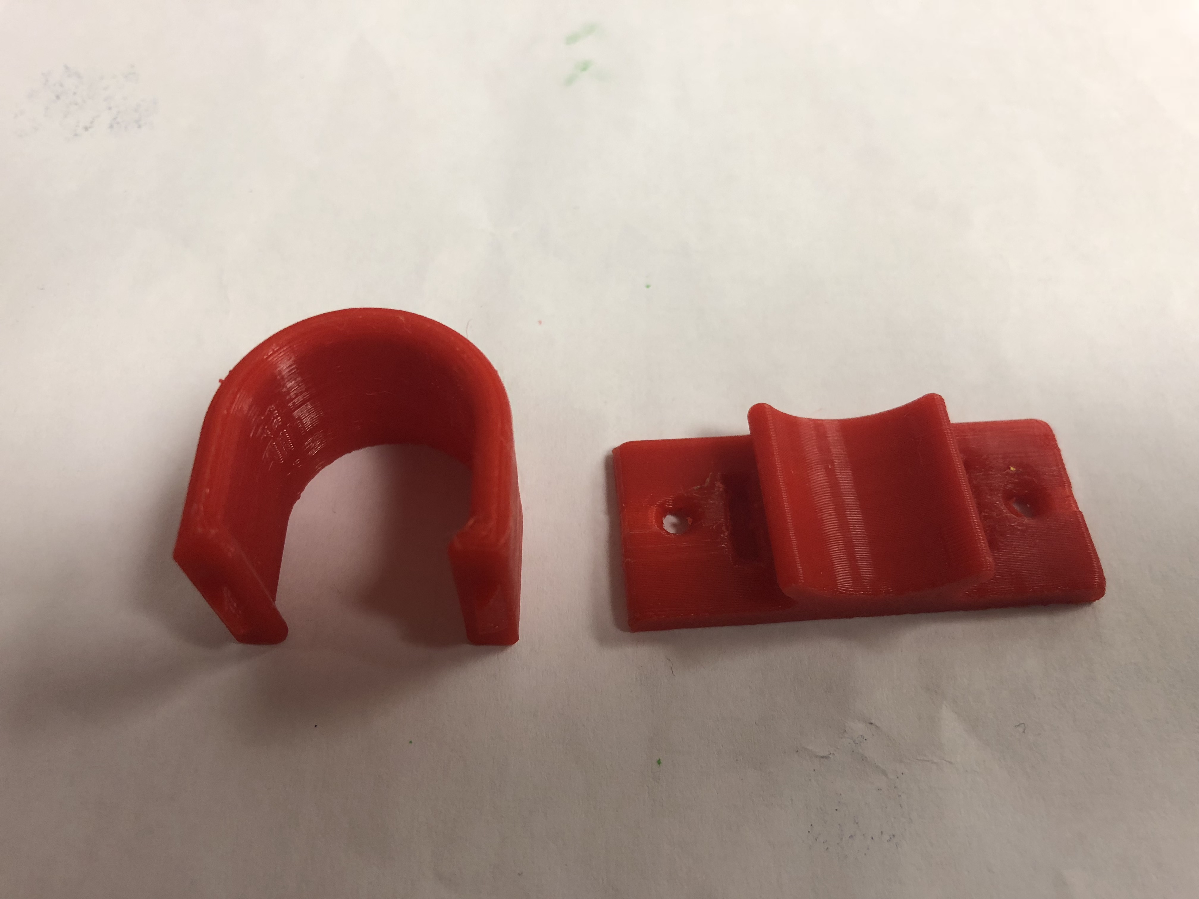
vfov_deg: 49.7
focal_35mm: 28
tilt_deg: -60.0
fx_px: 970
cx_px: 600
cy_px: 450
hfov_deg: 63.4
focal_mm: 4
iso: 40
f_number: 1.8
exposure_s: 1/30
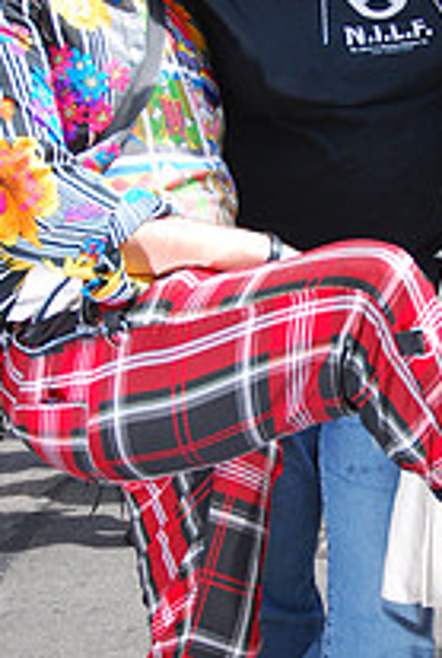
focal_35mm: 42
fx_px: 770
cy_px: 264
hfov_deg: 30.9
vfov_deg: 46.1
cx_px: 378
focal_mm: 10
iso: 100
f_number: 4
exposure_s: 1/180
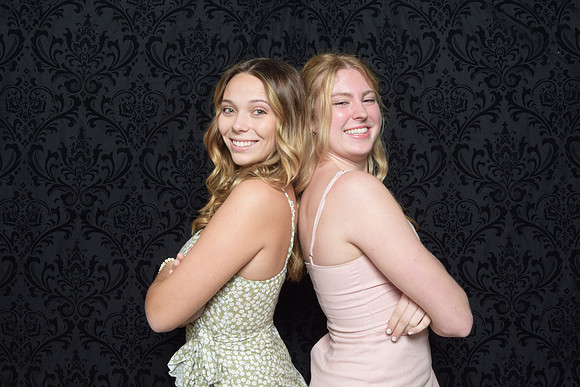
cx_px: 290
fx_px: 628
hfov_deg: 49.5
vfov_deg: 34.2
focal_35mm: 39
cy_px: 194
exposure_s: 1/60
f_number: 20
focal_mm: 26
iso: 500
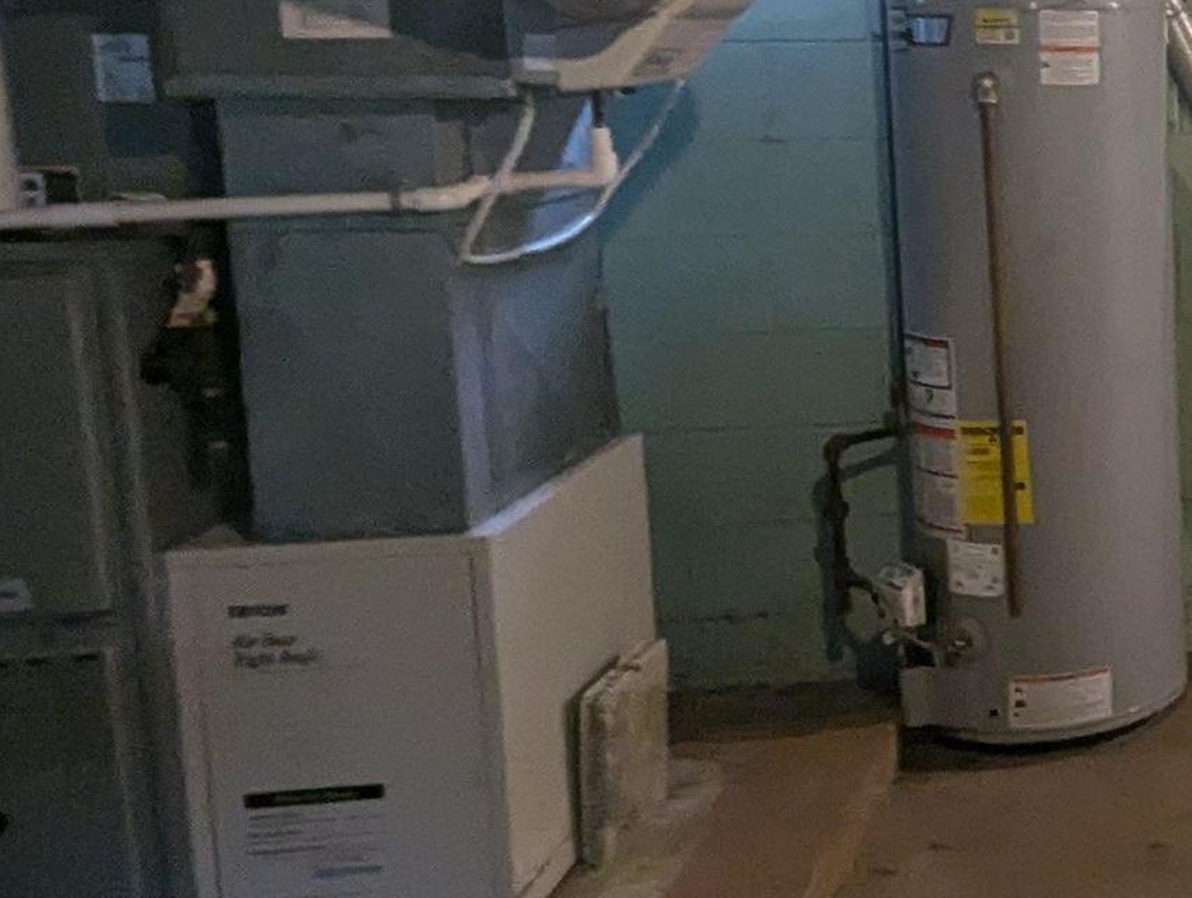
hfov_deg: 28.9
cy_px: 233
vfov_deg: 30.5
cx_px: 1703
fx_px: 1621
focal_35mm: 47
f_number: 2.2
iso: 161
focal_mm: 1.95
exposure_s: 1/30
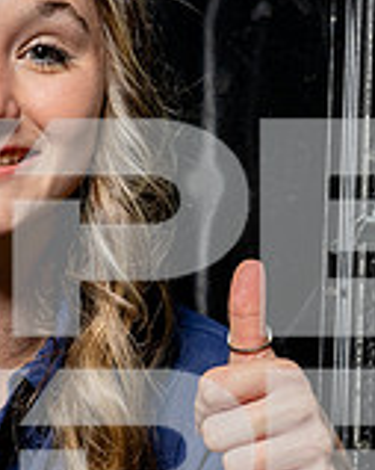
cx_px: 86
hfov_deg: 9.0
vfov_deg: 11.2
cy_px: 469
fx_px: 2375
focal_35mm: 171
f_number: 8
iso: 200
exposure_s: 1/125
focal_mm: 40
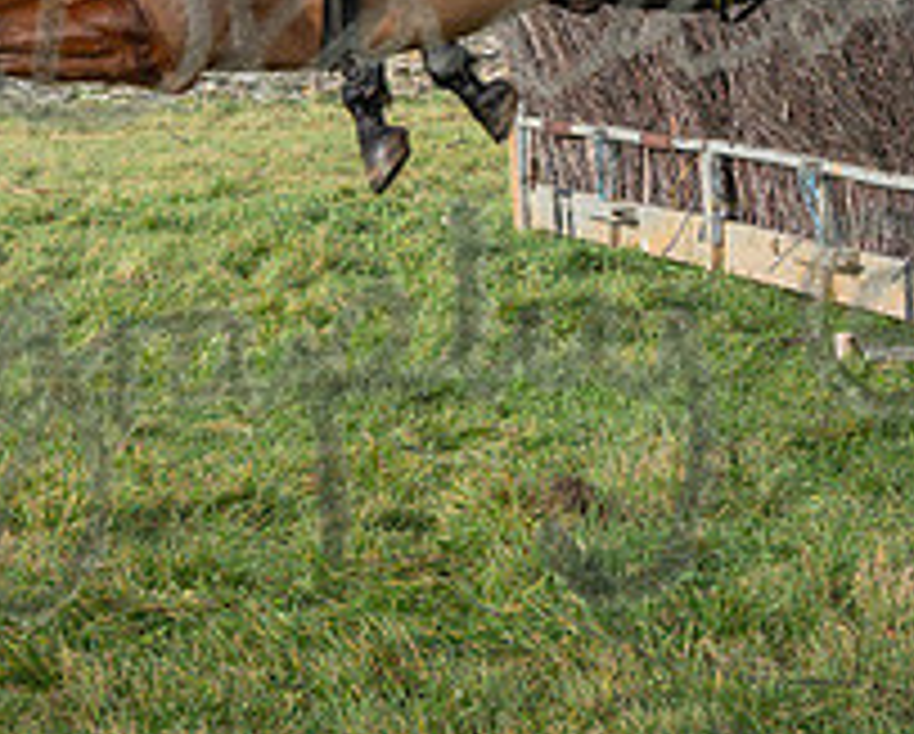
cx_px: 798
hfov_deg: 12.0
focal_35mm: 160
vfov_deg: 9.6
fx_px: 4334
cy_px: 128
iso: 400
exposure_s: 1/1600
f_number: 4
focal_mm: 35
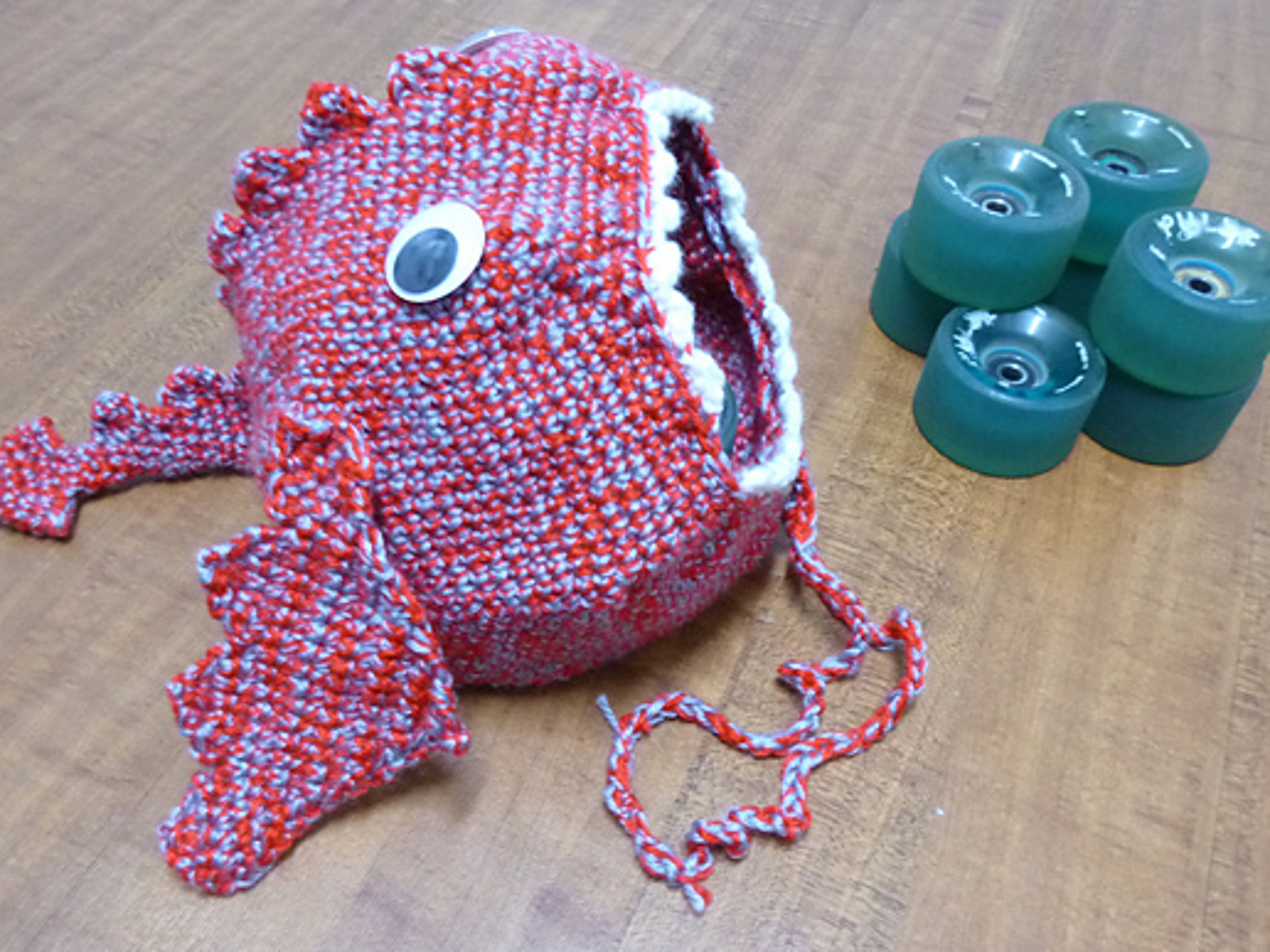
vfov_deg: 45.4
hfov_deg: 58.1
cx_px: 544
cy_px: 485
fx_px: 1137
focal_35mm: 31
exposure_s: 1/4
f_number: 3.9
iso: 400
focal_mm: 4.5
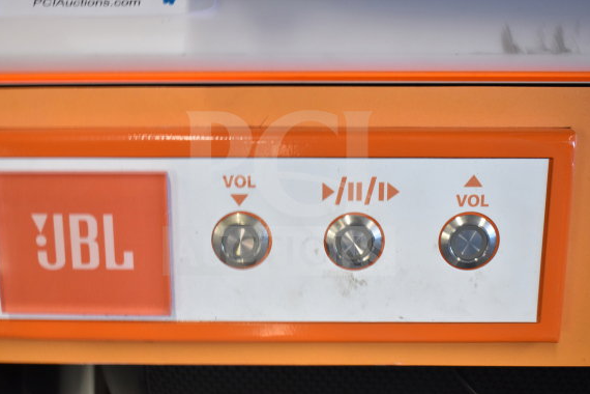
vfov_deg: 28.9
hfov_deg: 42.3
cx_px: 278
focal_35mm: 47
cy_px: 193
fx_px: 763
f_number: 4.2
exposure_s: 1/50
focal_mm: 29
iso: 900
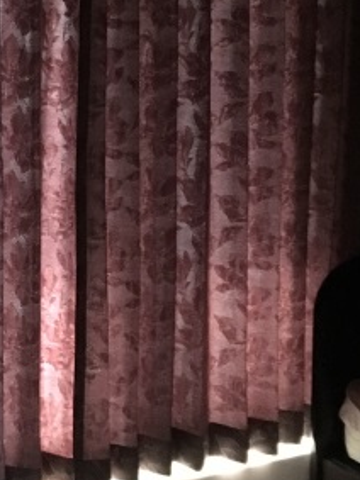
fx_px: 1138
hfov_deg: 17.7
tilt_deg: -5.7
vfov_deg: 23.5
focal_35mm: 82
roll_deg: -1.0
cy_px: 98
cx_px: 44
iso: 400
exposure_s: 1/15
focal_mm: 4.15
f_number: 2.2
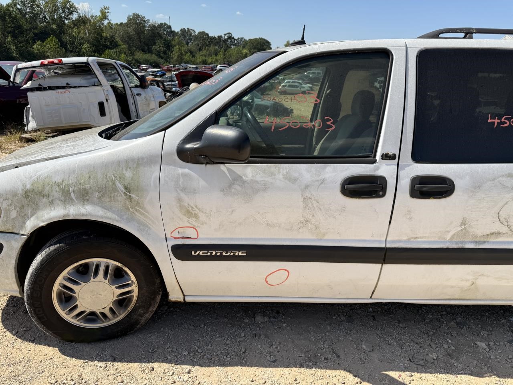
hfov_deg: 71.6
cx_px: 256
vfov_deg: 56.8
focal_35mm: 24
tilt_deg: -18.9
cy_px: 192
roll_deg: -3.3
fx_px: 356
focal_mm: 6.76
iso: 80
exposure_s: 1/4405
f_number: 1.78
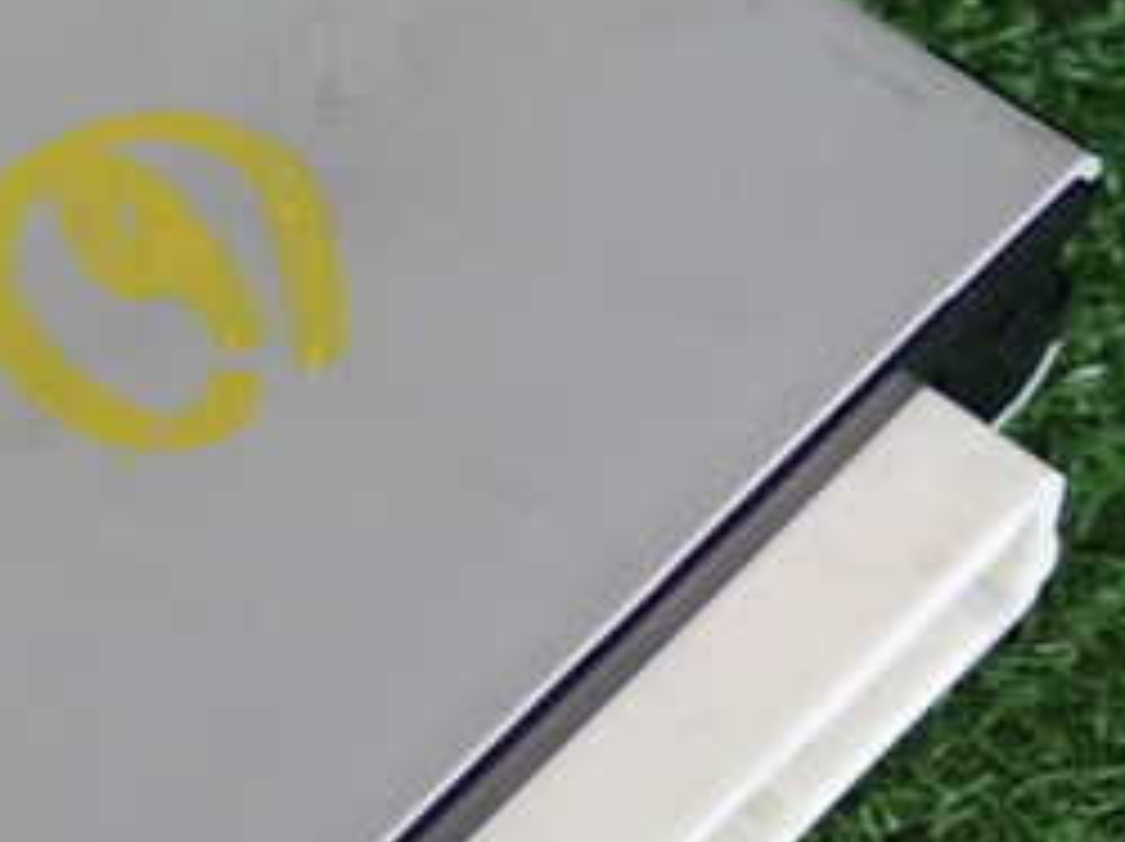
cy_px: 459
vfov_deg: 9.9
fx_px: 4838
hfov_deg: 13.1
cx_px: 45
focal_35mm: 149
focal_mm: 11.09
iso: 640
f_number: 3.6
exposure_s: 1/60
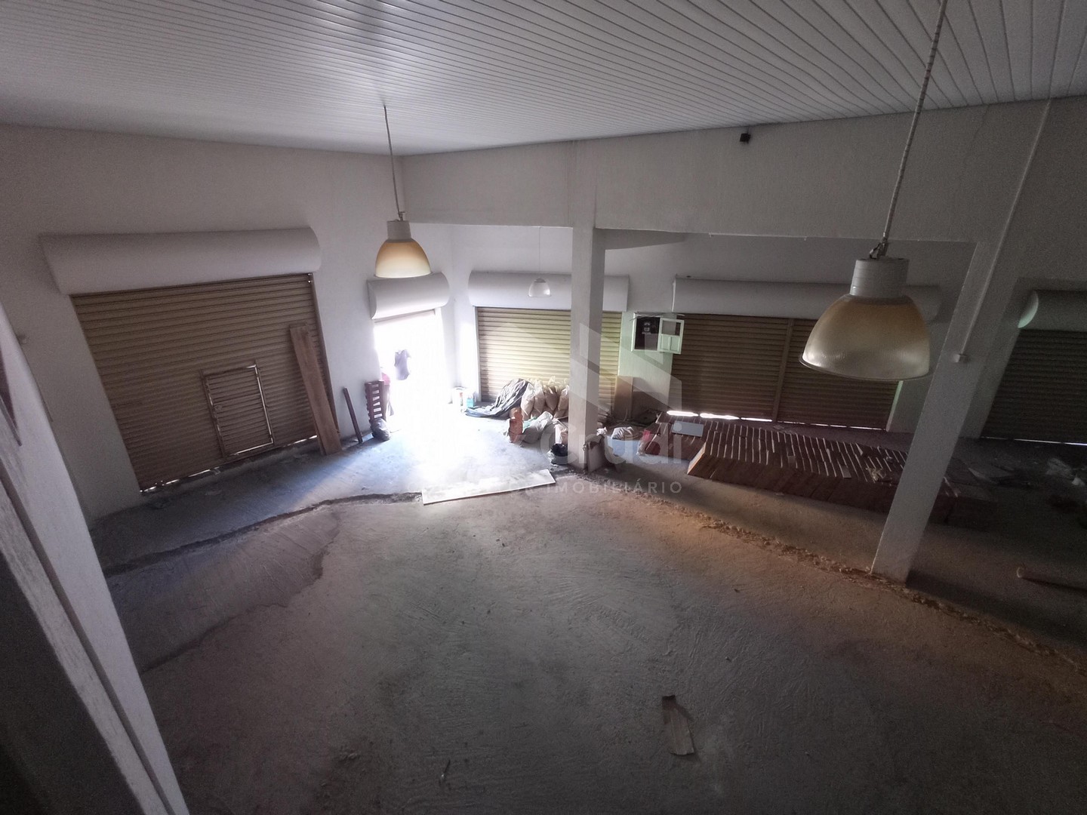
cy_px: 408
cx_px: 544
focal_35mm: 28
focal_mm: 1.65
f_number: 2.2
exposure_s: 1/24
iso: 922
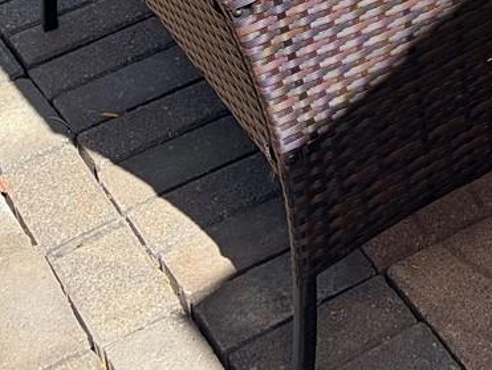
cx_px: 719
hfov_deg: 16.2
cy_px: -349
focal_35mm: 112
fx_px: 1593
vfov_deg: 11.9
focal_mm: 5.96
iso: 50
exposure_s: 1/2639
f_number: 1.6
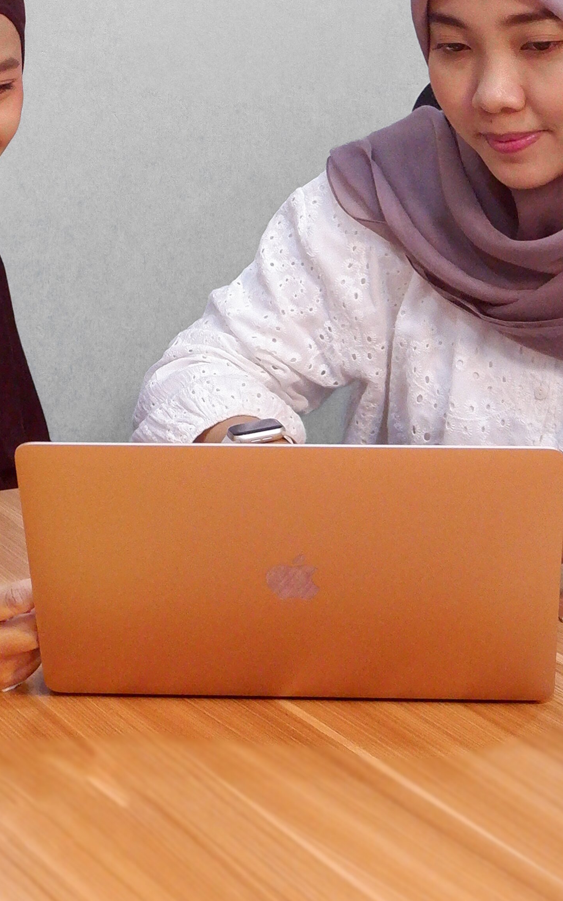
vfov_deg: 25.5
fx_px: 1964
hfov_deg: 16.3
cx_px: 231
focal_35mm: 80
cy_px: 203
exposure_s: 1/125
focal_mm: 20.3
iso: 3200
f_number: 4.5
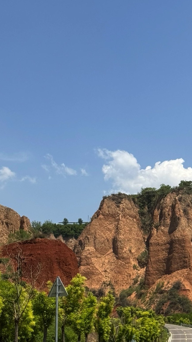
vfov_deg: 22.9
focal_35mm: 93
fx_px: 842
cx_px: 181
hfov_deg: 12.9
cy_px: 204
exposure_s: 1/4975
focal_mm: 6.76
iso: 64
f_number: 1.78
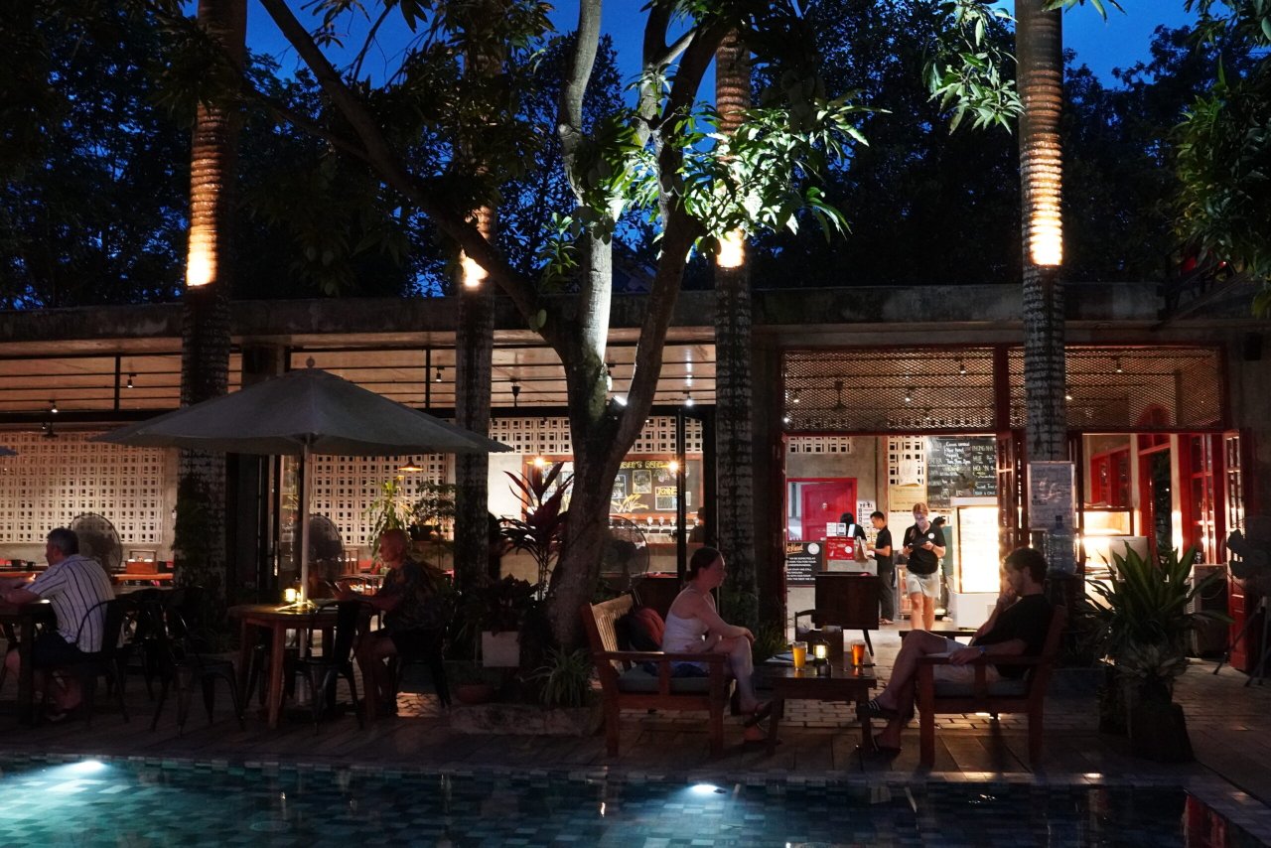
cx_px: 636
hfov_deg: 56.8
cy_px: 424
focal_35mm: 33
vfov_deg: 39.7
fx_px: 1176
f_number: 6.3
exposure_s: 1/15
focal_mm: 22.2
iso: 6400
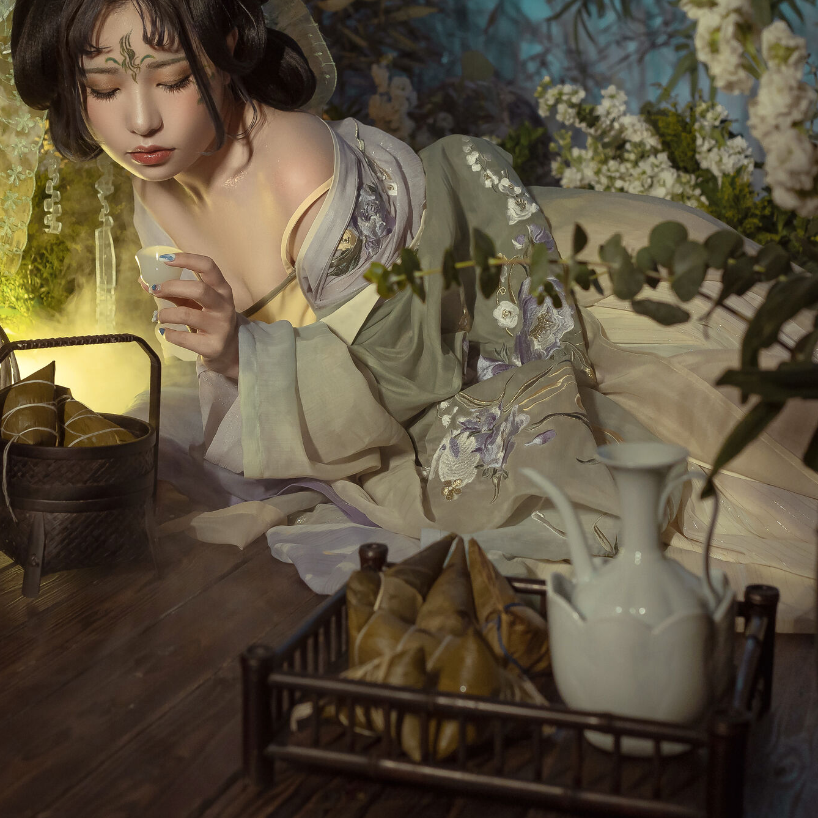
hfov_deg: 28.6
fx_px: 1604
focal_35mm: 60
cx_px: 402
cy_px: 272
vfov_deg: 28.4
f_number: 3.5
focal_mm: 35
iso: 640
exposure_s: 1/60
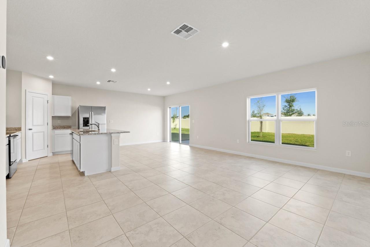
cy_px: 124
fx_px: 154
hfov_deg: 100.4
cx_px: 185
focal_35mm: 15
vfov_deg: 77.4
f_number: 9
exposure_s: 1/6
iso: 400
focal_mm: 10
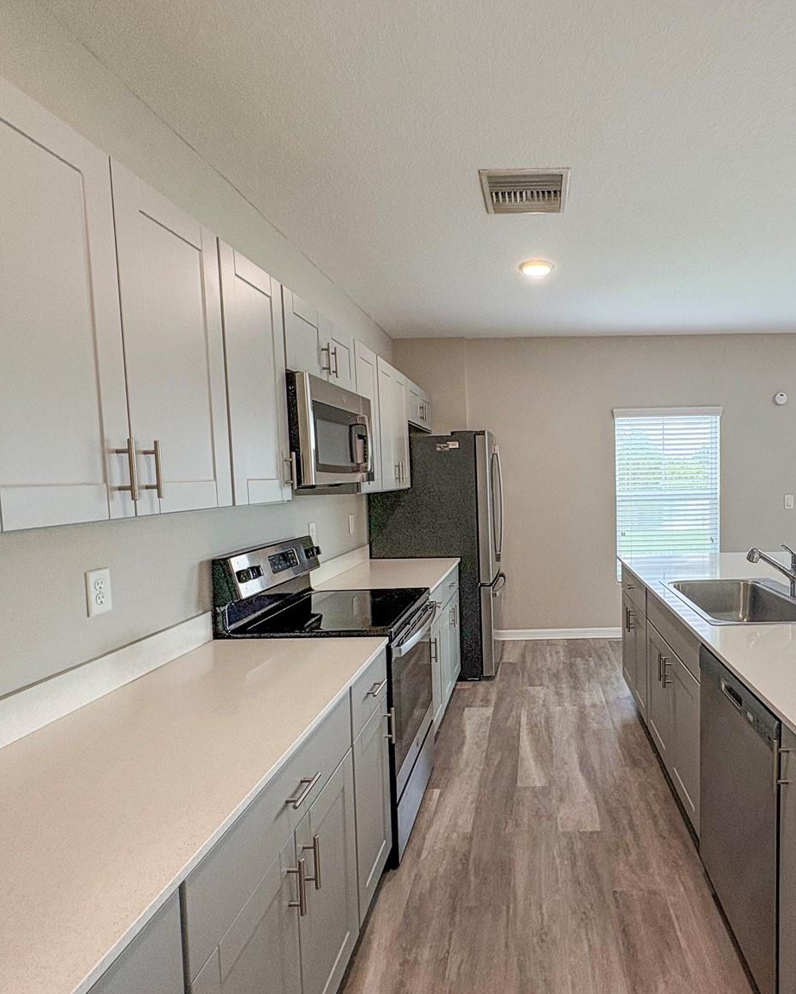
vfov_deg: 83.3
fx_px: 559
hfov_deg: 68.7
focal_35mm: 19
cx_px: 537
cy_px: 509
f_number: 2.2
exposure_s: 1/120
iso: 160
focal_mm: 2.22
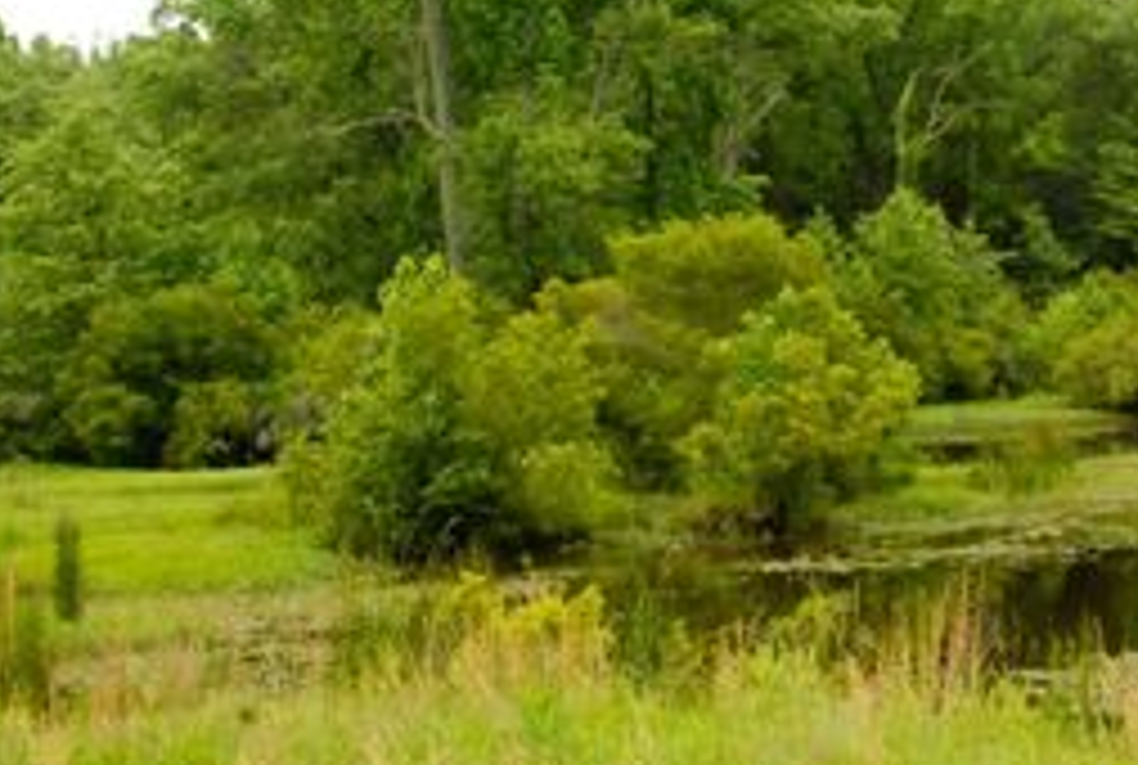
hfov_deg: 25.5
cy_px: 146
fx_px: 2440
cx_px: 999
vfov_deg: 17.7
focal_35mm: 77
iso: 800
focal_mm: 26
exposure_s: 1/200
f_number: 16
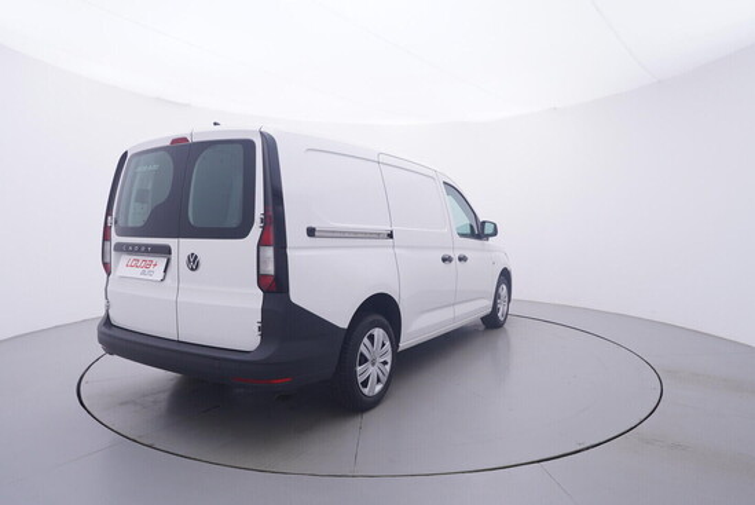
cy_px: 252
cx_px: 378
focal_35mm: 22
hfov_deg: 77.3
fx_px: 472
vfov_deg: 56.2
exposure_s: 1/80
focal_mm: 15
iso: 200
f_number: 5
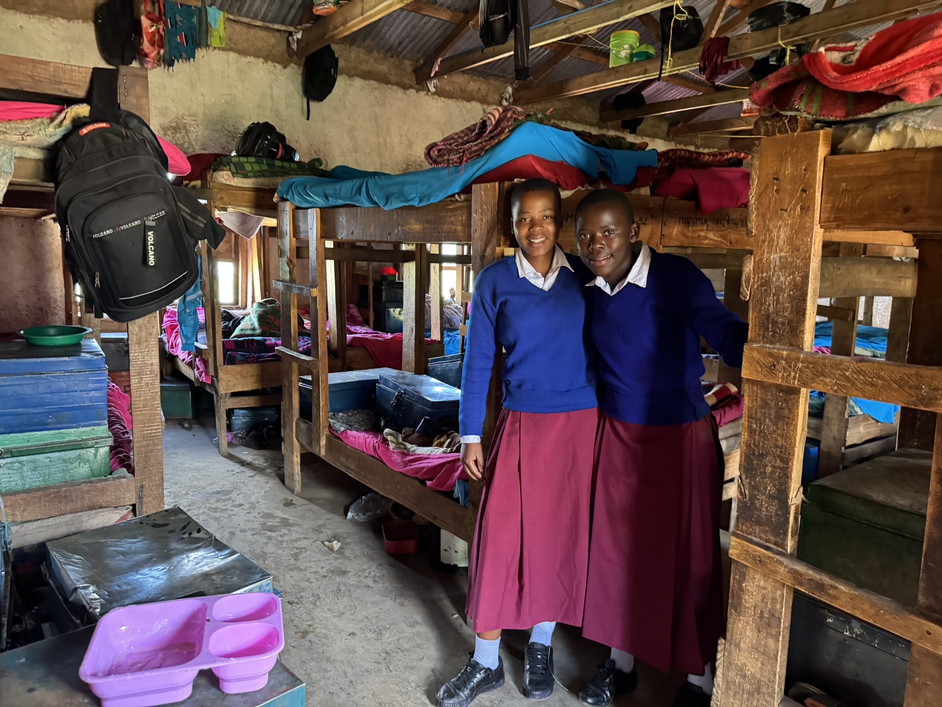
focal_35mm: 24
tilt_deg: -6.2
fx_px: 653
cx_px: 471
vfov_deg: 56.8
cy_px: 354
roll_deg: -2.1
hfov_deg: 71.6
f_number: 1.78
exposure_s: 1/43
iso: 800
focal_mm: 6.76
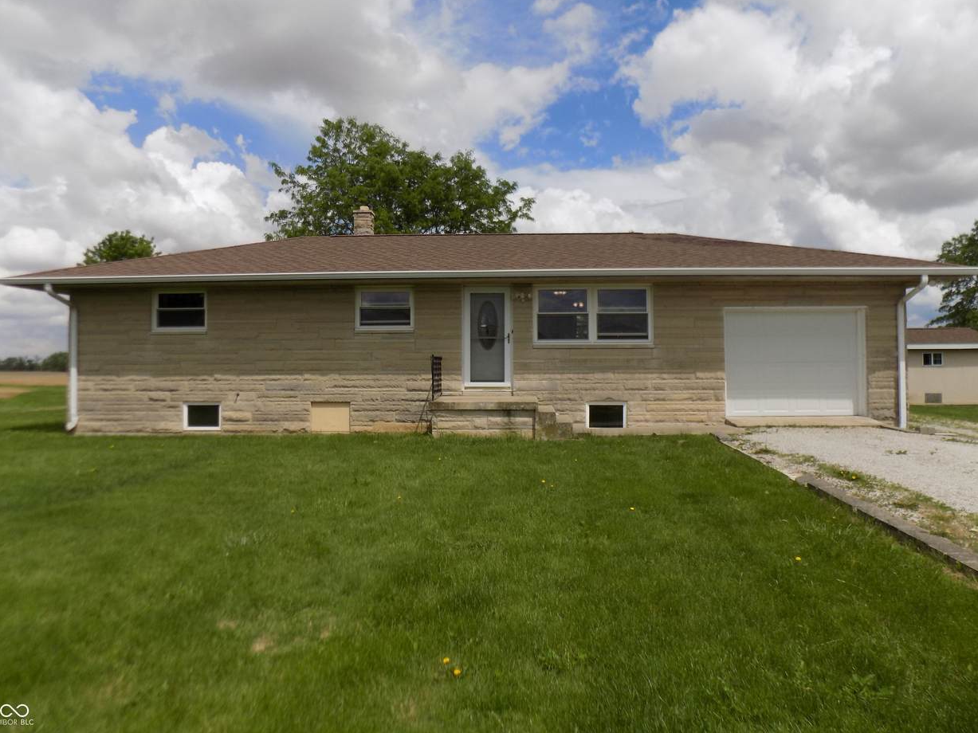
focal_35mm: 24
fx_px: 678
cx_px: 495
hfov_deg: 71.6
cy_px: 351
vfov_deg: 56.8
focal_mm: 4
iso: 80
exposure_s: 1/200
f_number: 9.9
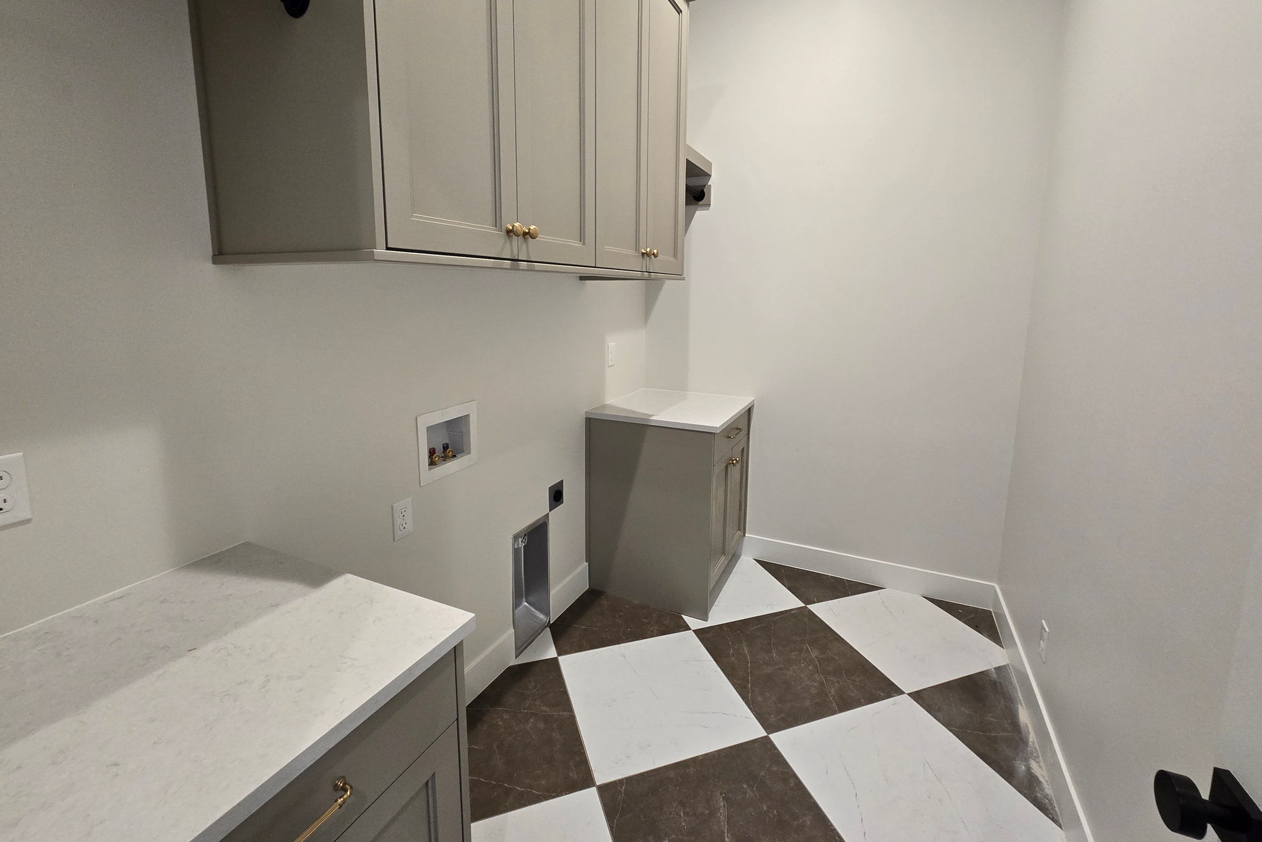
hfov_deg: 104.2
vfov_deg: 80.9
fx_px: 491
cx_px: 633
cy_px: 370
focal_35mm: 14
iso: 250
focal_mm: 2.2
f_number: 2.2
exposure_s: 1/60
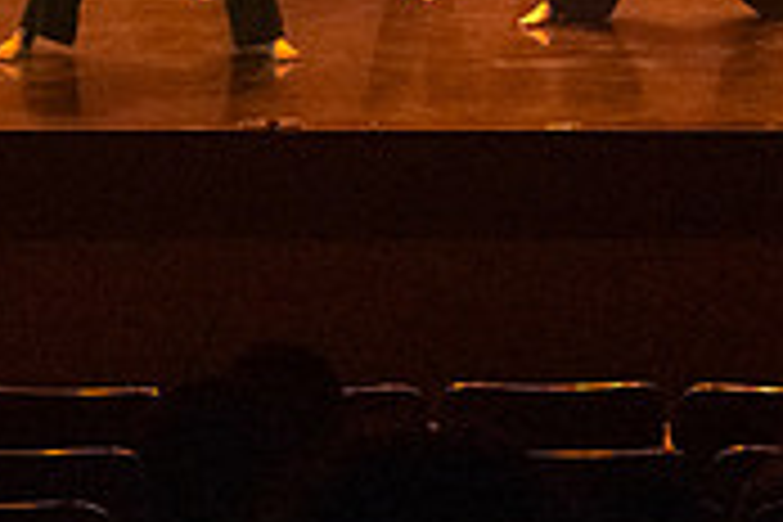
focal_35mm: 177
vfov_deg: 7.6
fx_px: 3849
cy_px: -270
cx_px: 484
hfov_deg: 11.6
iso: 4000
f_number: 3.5
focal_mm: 49
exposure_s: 1/400
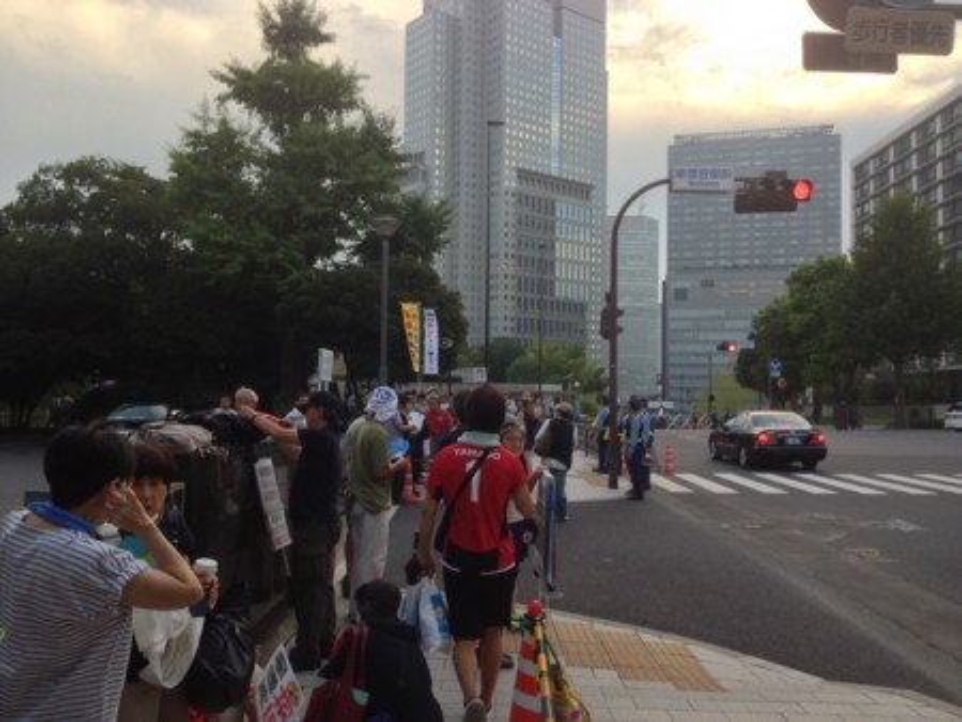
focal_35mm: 33
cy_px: 361
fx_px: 918
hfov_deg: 55.3
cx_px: 481
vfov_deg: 43.0
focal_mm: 4.13
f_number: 2.4
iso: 64
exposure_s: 1/120
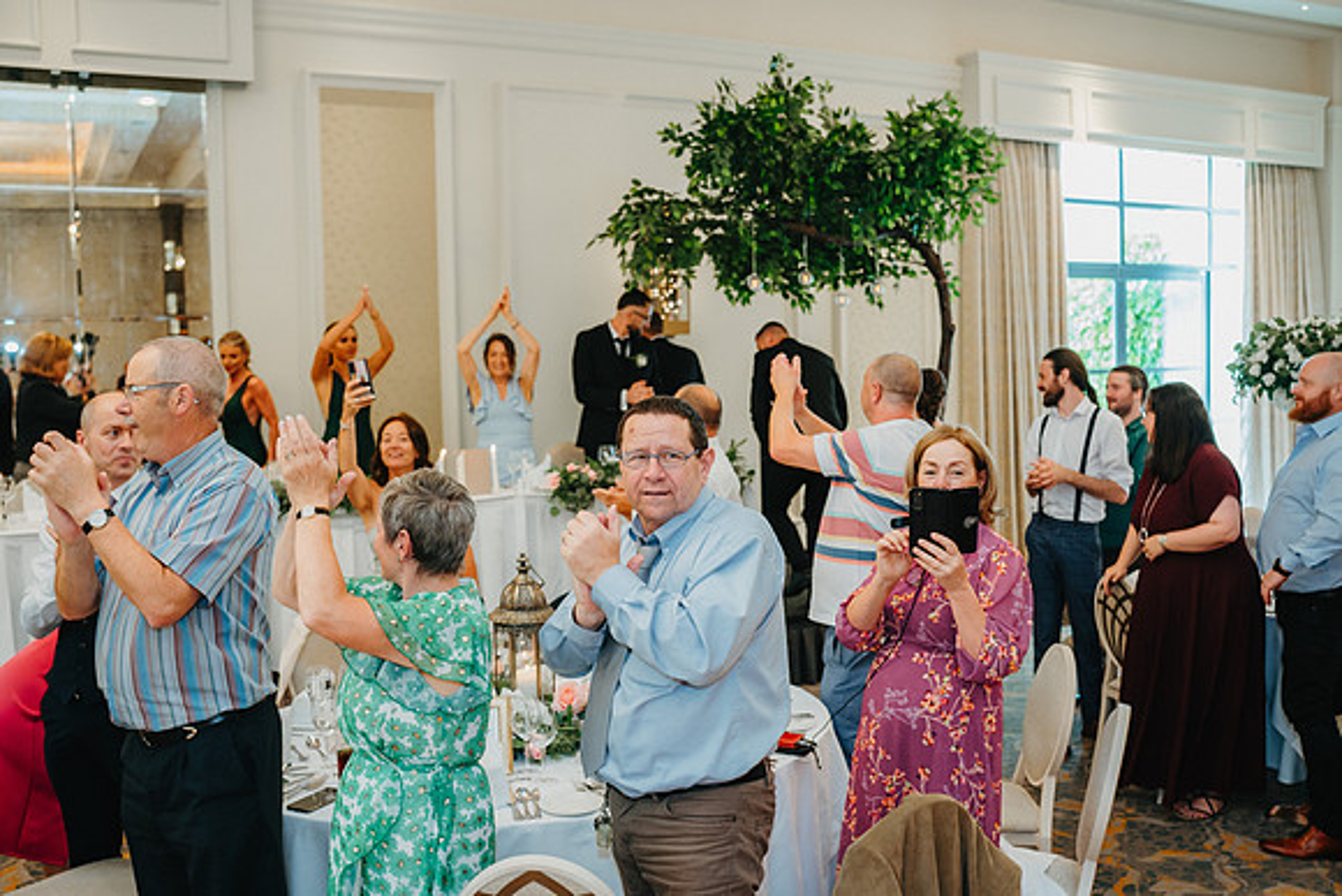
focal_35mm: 35
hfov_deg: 54.4
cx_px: 671
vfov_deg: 37.9
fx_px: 1305
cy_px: 448
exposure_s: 1/125
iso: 1600
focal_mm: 35
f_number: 2.8
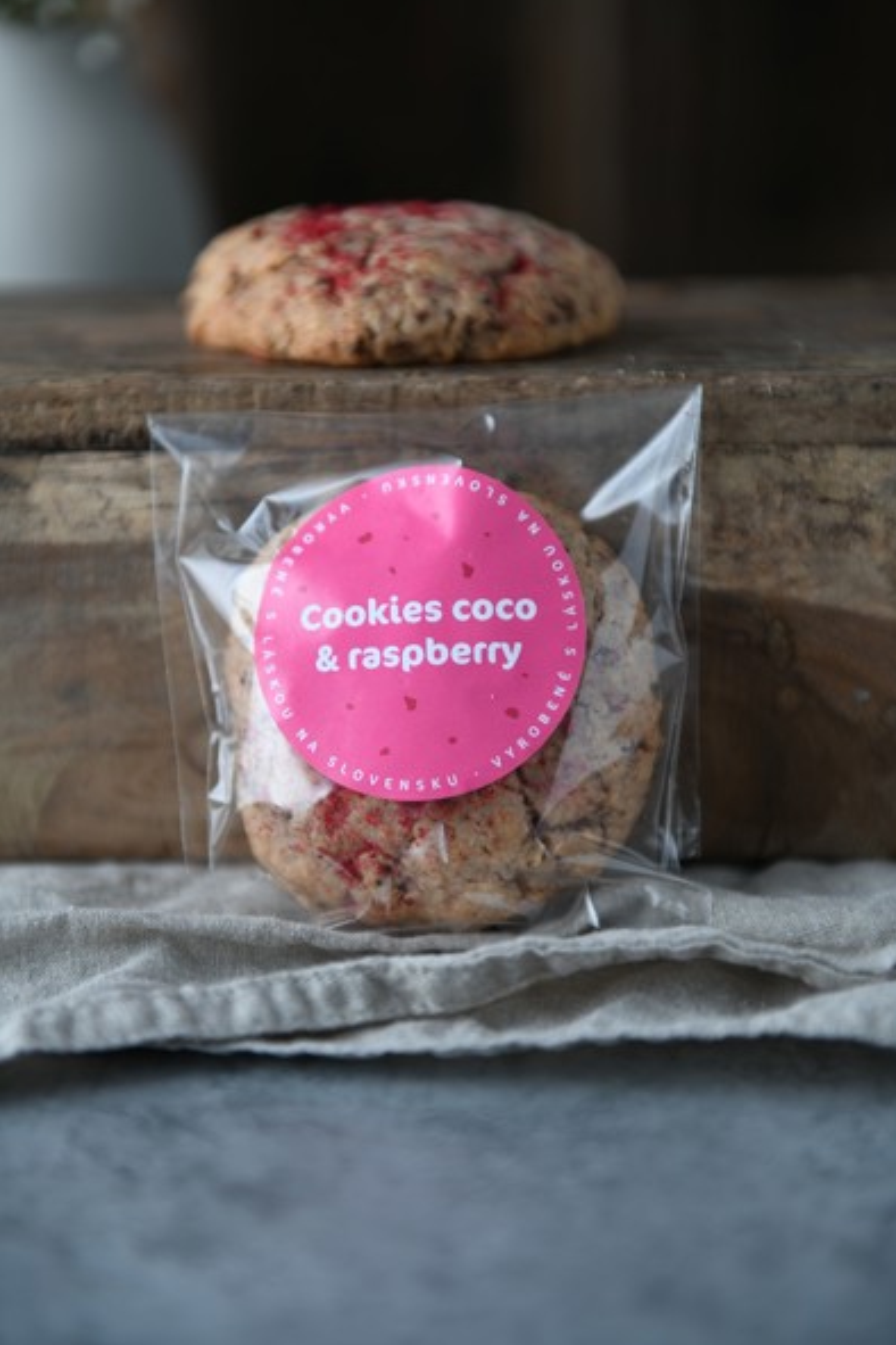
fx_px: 2650
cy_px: 665
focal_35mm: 71
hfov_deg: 19.2
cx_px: 451
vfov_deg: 28.5
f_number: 2.8
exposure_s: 1/100
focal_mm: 70
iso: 100
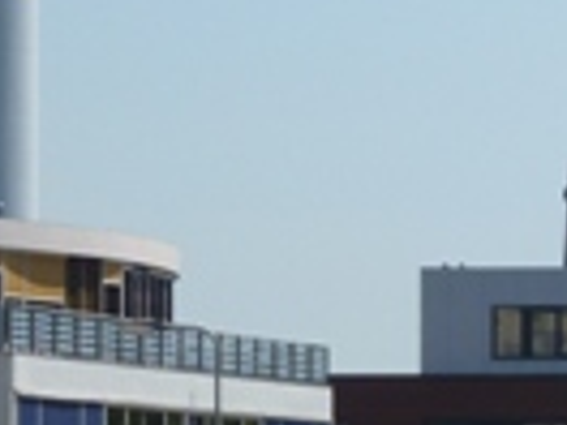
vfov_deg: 3.3
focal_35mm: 454
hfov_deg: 4.3
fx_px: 7436
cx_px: 990
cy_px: 614
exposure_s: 1/640
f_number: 5.6
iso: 80
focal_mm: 14.7
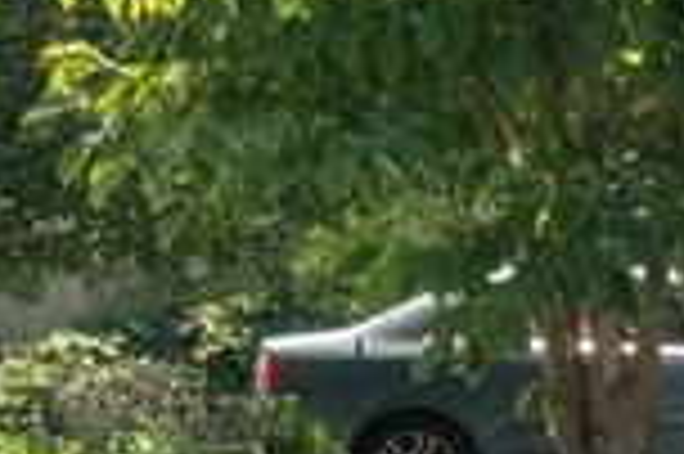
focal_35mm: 257
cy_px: -418
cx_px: 2074
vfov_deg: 5.2
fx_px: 4878
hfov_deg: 7.1
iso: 400
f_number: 14
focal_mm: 24
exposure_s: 1/160
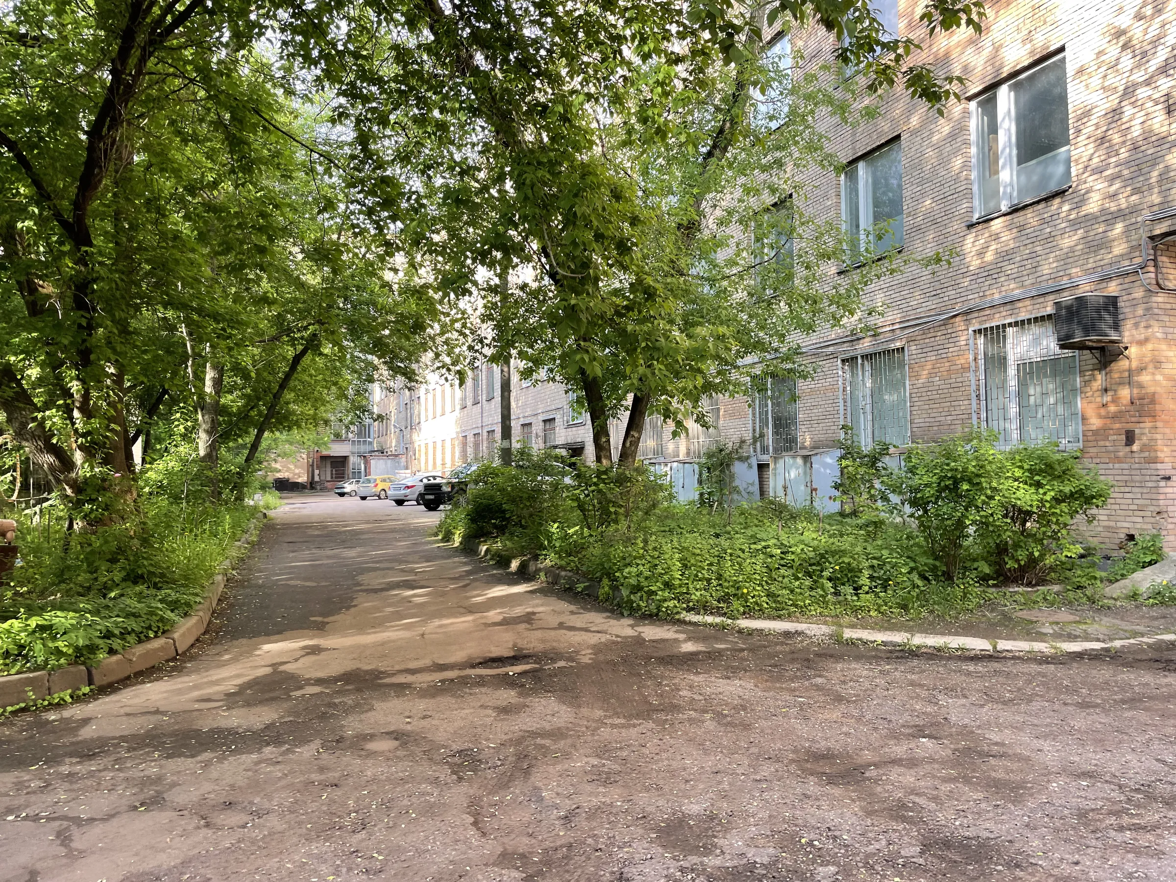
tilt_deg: +1.0
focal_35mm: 26
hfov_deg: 67.3
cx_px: 588
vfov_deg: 53.1
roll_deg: +3.5
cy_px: 441
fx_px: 883
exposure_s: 1/180
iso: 32
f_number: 1.6
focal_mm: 4.2
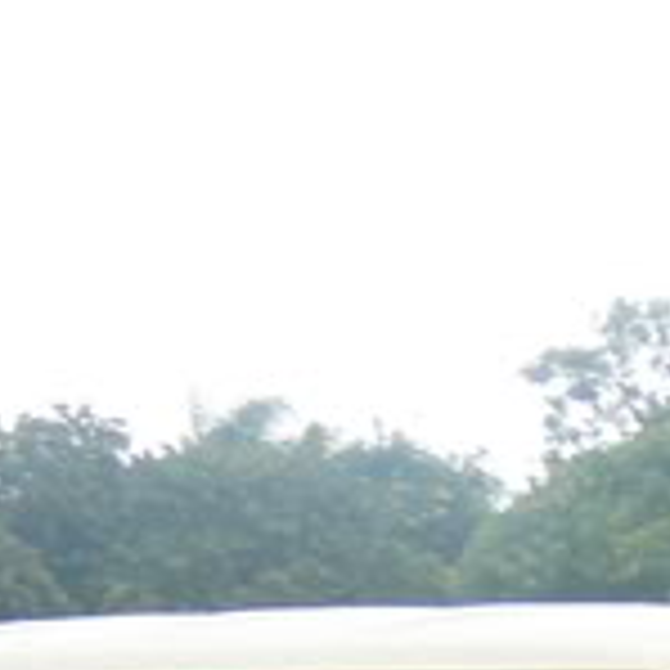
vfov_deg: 6.0
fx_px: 6328
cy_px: 1070
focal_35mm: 289
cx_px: 1111
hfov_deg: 6.0
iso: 80
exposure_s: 1/100
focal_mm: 9.1
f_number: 3.6
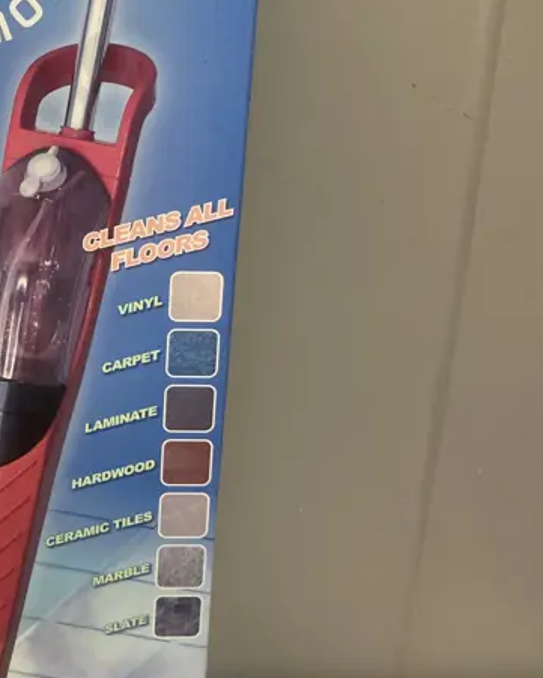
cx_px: -11
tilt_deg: -17.2
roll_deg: -2.6
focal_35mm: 62
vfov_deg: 30.2
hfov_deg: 23.5
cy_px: 218
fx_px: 1245
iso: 64
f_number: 1.8
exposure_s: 1/50
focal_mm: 3.99
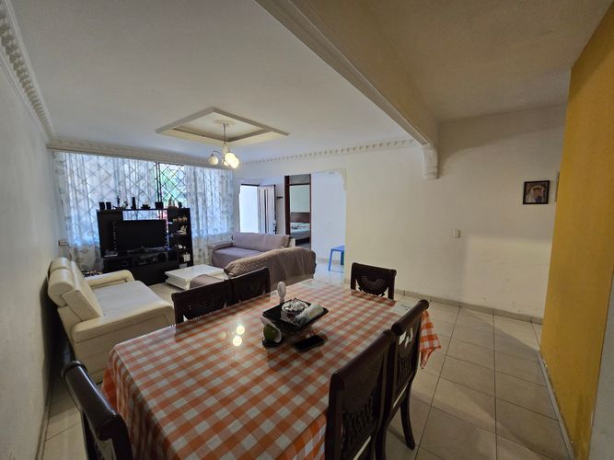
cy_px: 230
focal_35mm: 13
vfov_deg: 89.9
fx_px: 231
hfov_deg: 106.2
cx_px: 307
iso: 250
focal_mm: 2.2
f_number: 2.2
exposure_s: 1/60
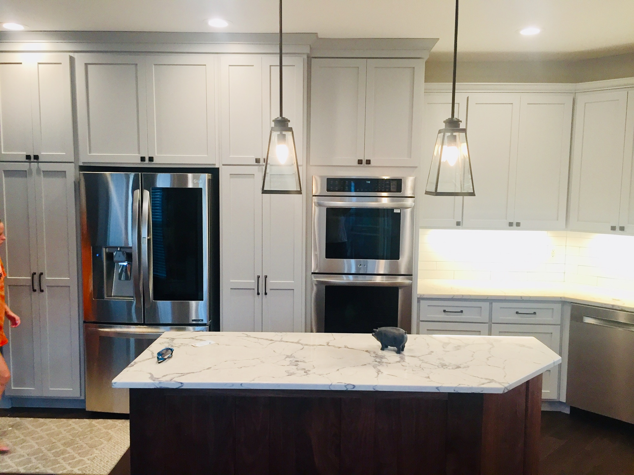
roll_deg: -2.1
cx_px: 317
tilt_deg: -6.2
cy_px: 238
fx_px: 531
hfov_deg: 61.7
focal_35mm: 29
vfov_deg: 48.2
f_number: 2.2
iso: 50
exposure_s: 1/30
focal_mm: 4.15
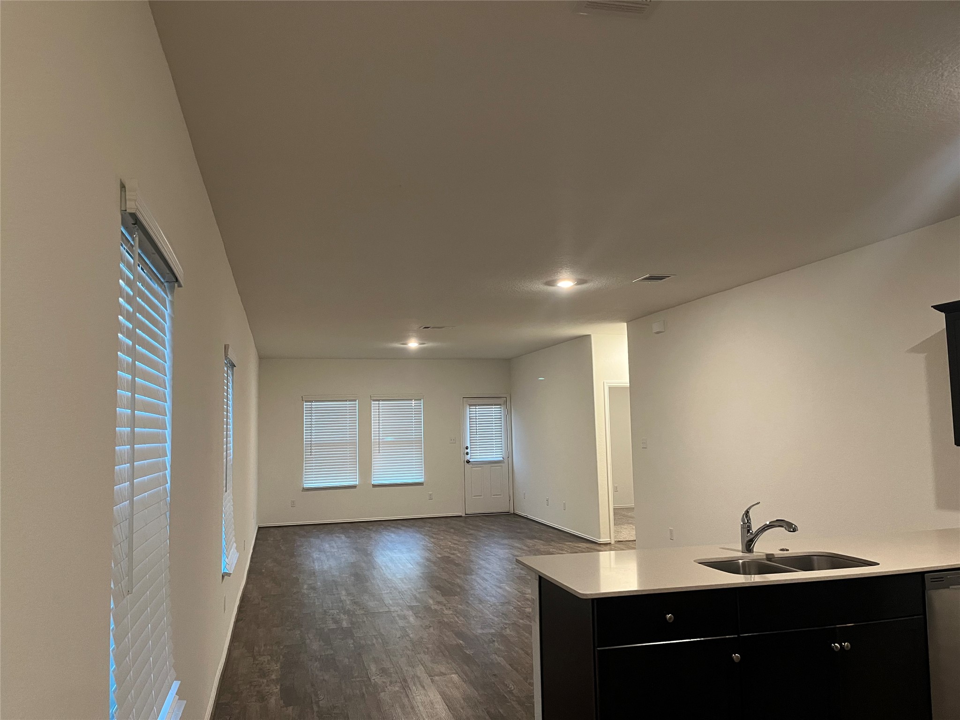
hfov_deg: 67.3
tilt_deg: +5.0
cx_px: 480
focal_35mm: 26
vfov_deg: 53.1
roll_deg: +1.4
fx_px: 721
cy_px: 360
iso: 320
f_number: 1.6
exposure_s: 1/60
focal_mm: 5.1
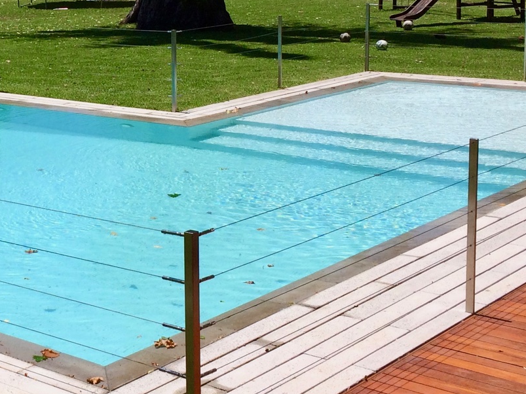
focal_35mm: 74
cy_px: 81
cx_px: 18
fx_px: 1124
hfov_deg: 25.2
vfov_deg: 19.7
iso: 32
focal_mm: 4.15
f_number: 2.2
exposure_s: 1/4566
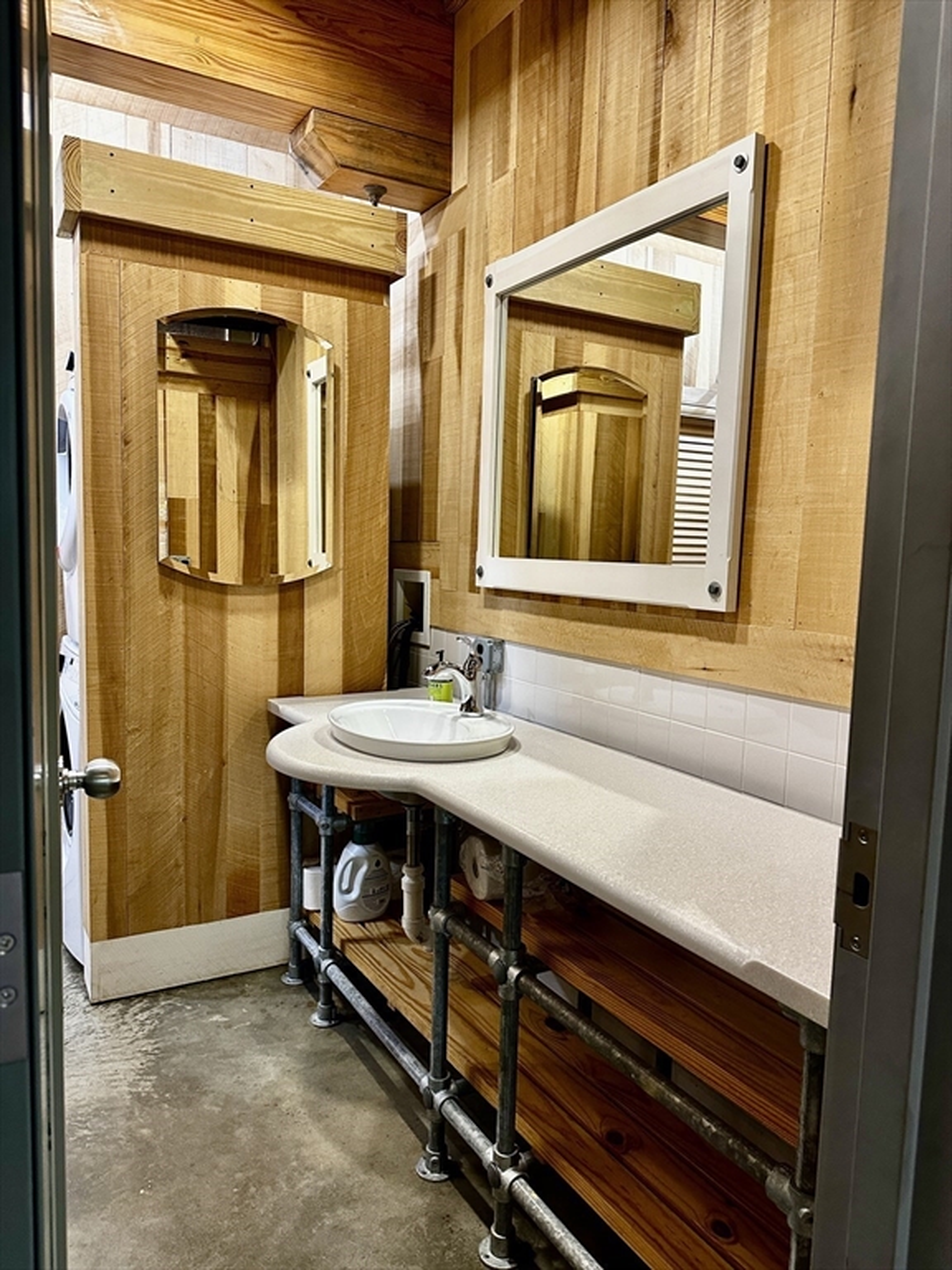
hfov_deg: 56.8
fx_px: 880
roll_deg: -2.3
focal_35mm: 24
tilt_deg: -5.1
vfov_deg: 71.6
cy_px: 635
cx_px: 476
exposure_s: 1/60
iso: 400
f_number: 1.78
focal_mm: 6.86
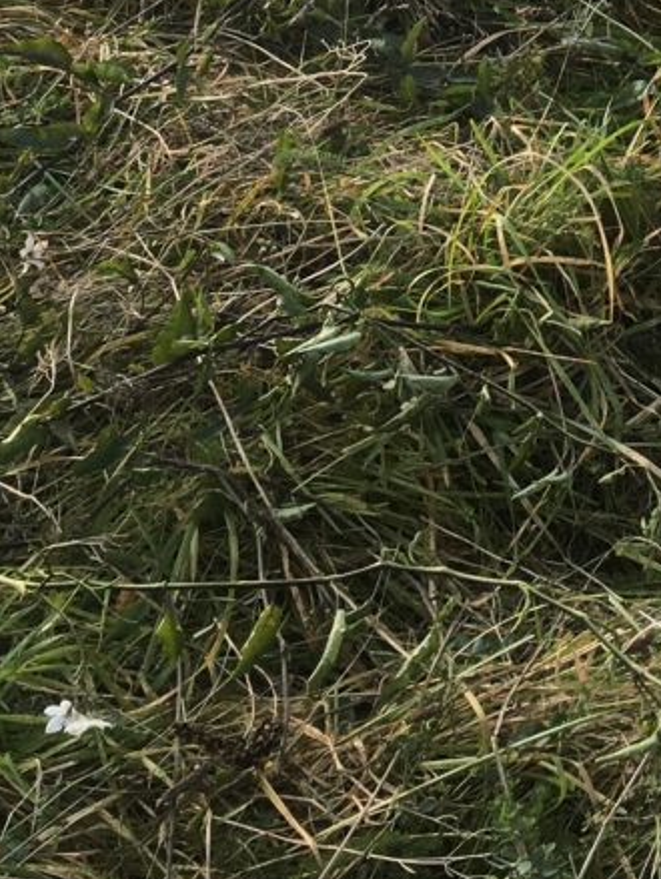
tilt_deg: -19.2
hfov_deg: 14.5
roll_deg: +0.4
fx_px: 2517
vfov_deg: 18.0
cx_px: 802
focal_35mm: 99
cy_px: -376
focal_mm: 4.15
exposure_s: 1/153
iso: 25
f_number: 2.2
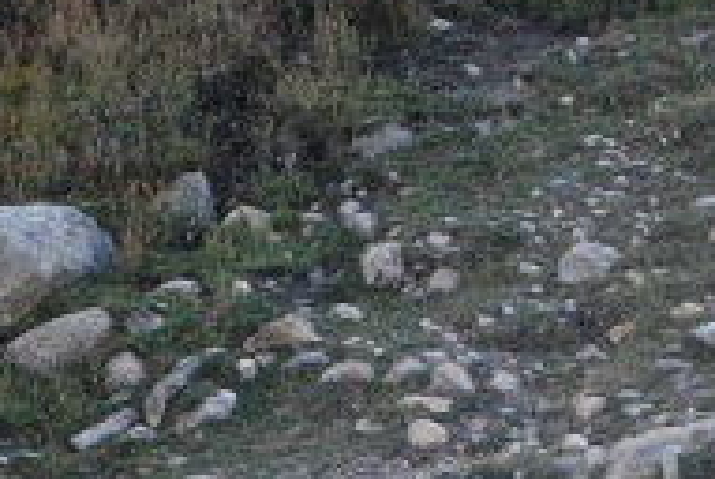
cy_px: 1186
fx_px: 8305
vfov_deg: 3.3
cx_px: 172
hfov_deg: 4.9
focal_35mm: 418
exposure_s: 1/400
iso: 800
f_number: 5.6
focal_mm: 55
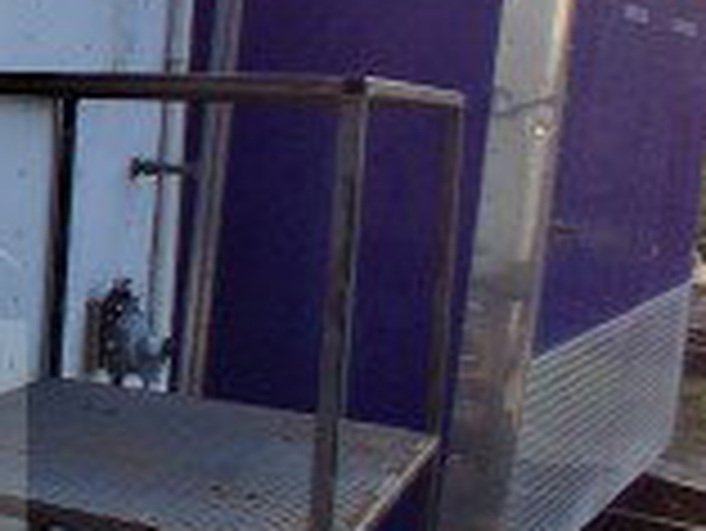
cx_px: -481
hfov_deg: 21.7
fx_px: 1347
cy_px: 176
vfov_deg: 22.2
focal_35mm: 66
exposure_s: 1/722
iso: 50
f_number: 2.2
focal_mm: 1.4
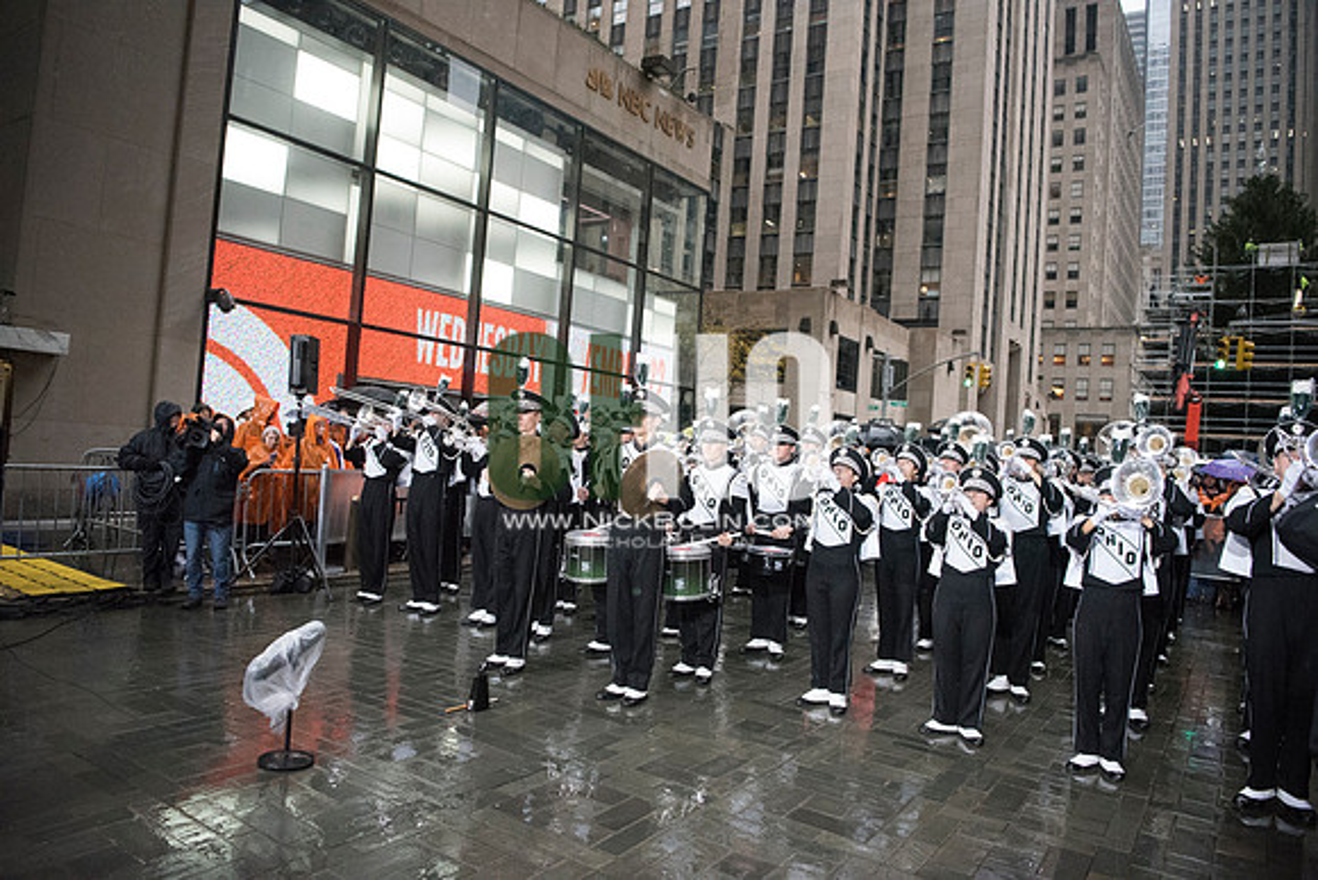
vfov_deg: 53.2
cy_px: 440
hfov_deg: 73.7
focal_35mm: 24
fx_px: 879
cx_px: 659
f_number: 2.8
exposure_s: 1/2500
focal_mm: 24
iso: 10000
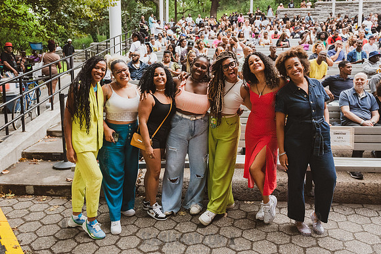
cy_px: 108
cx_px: 190
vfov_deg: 42.3
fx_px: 327
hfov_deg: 60.4
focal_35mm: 31
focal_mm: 24
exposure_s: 1/200
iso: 3200
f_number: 4
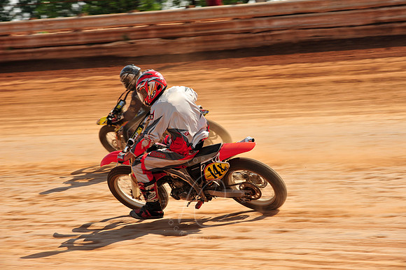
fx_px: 1634
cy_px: 135
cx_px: 203
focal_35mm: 145
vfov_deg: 9.5
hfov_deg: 14.2
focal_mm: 145
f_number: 10
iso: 200
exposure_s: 1/320
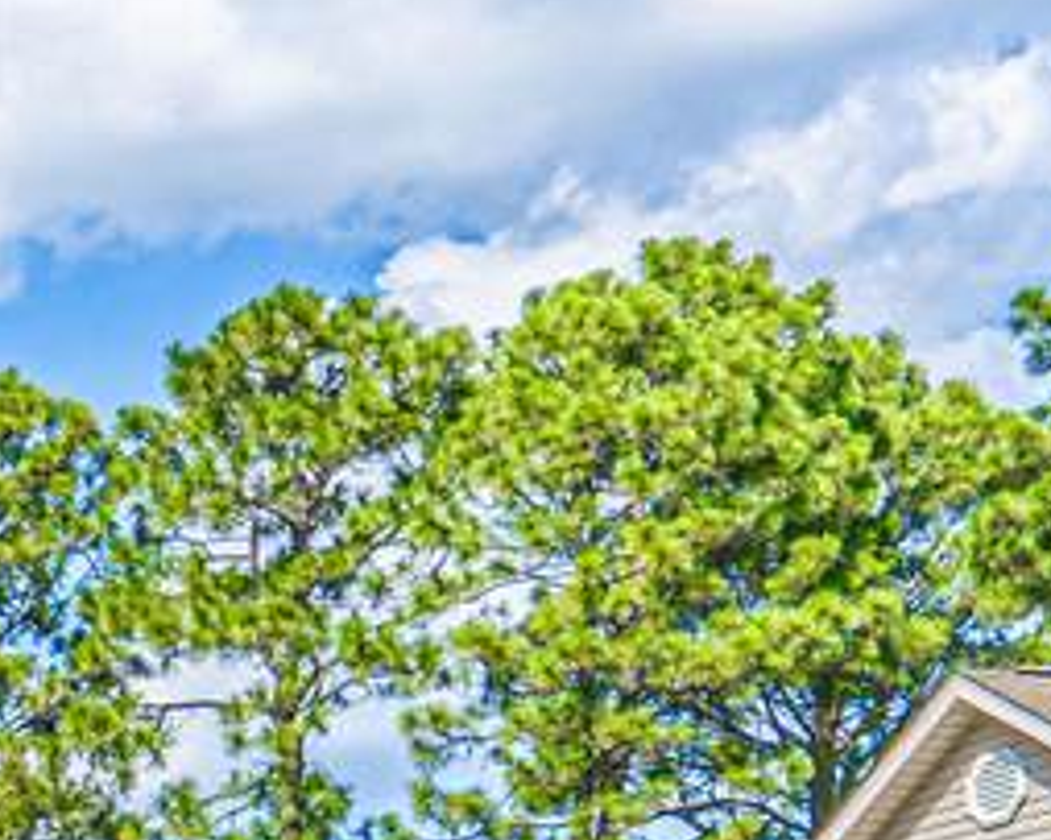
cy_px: 1467
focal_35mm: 114
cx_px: -1539
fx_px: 3545
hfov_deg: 12.7
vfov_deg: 12.5
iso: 100
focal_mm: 24
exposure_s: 1/400
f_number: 5.6
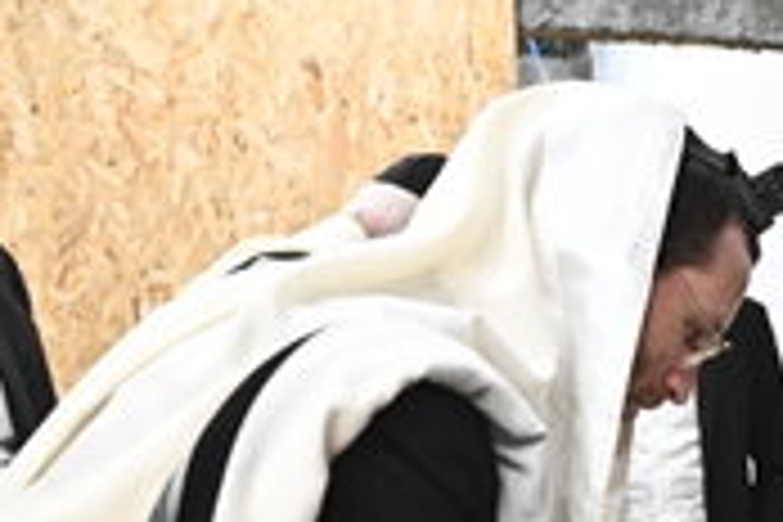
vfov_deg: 23.0
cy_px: 585
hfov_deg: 33.3
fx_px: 1196
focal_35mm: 55
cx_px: 776
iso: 3200
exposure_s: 1/200
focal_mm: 24
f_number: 4
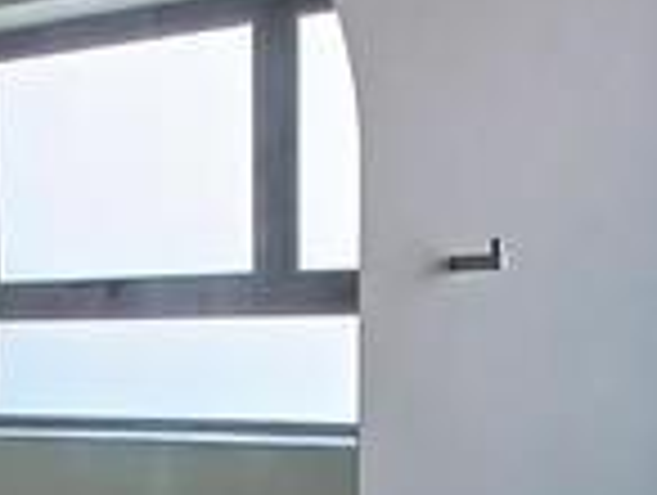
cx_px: 198
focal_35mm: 93
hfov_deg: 20.9
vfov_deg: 14.4
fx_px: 1768
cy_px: 828
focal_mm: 1.4
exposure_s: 1/50
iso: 50
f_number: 2.2
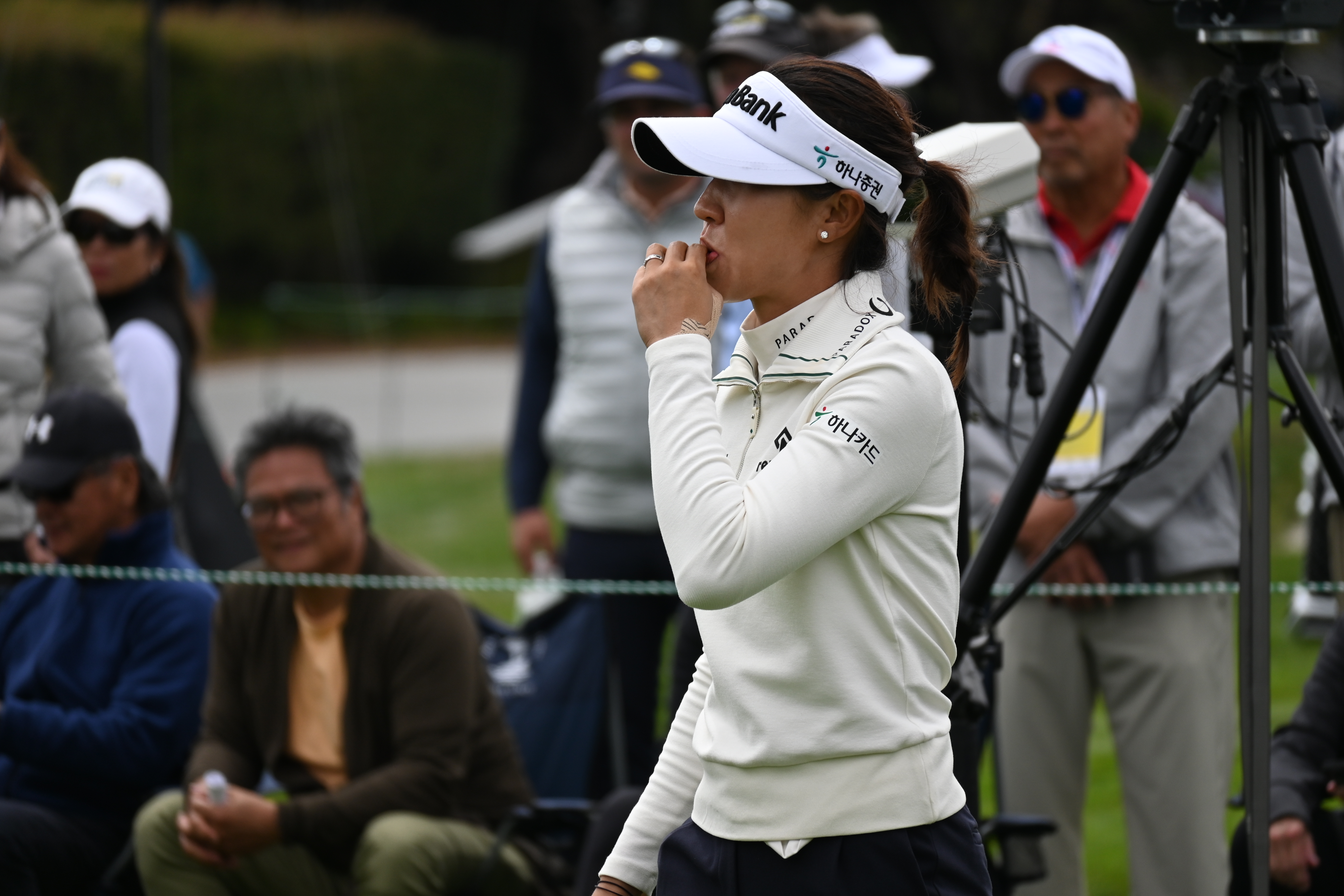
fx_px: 13999
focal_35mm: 375
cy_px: 448
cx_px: 672
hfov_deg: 5.5
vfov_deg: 3.7
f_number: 6.3
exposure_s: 1/640
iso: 160
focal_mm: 250
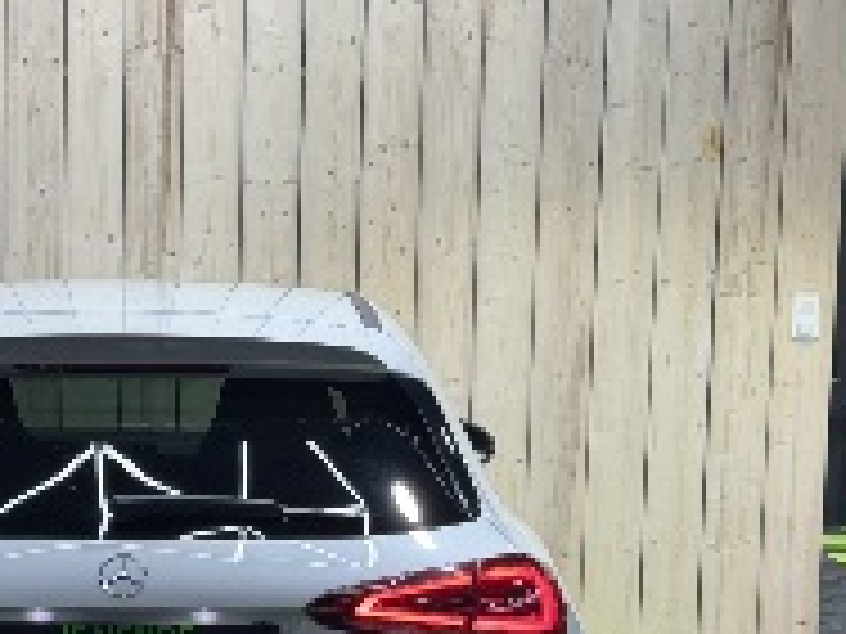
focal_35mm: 106
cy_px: 576
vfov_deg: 13.8
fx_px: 2591
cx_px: 108
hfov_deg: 18.3
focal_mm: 6.76
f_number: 1.78
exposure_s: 1/121
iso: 50
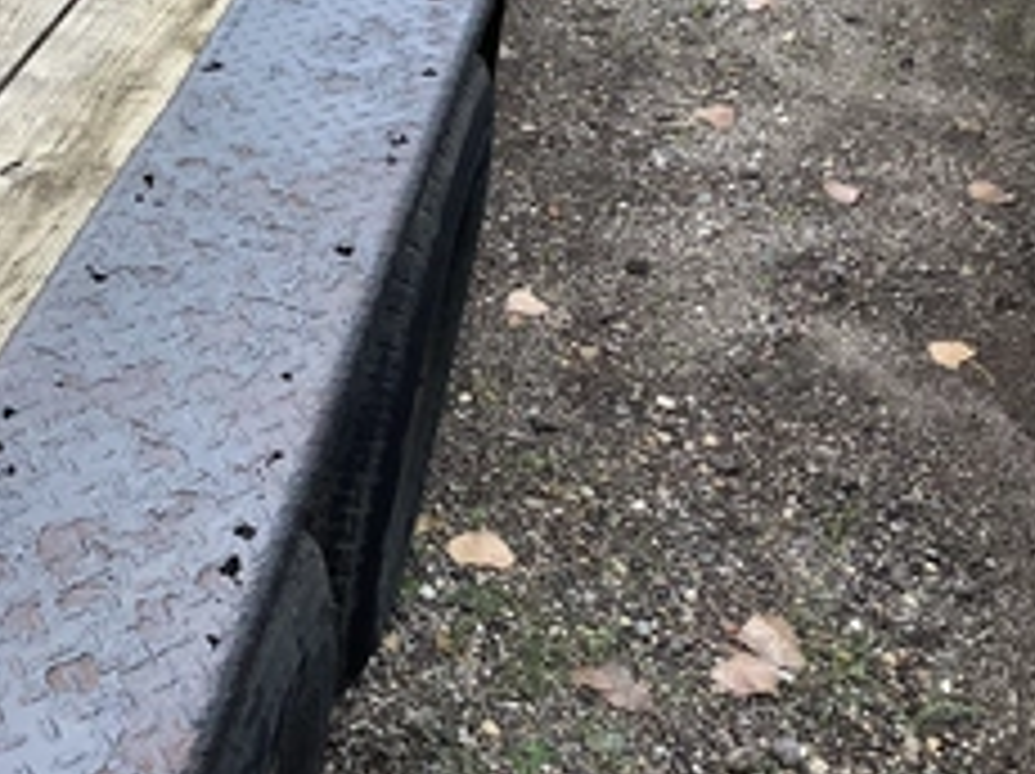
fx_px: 1613
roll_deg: -3.9
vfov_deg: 27.0
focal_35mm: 54
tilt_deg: -37.3
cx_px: 207
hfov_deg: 34.5
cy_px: 400
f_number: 2.4
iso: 40
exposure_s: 1/120
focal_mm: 3.3
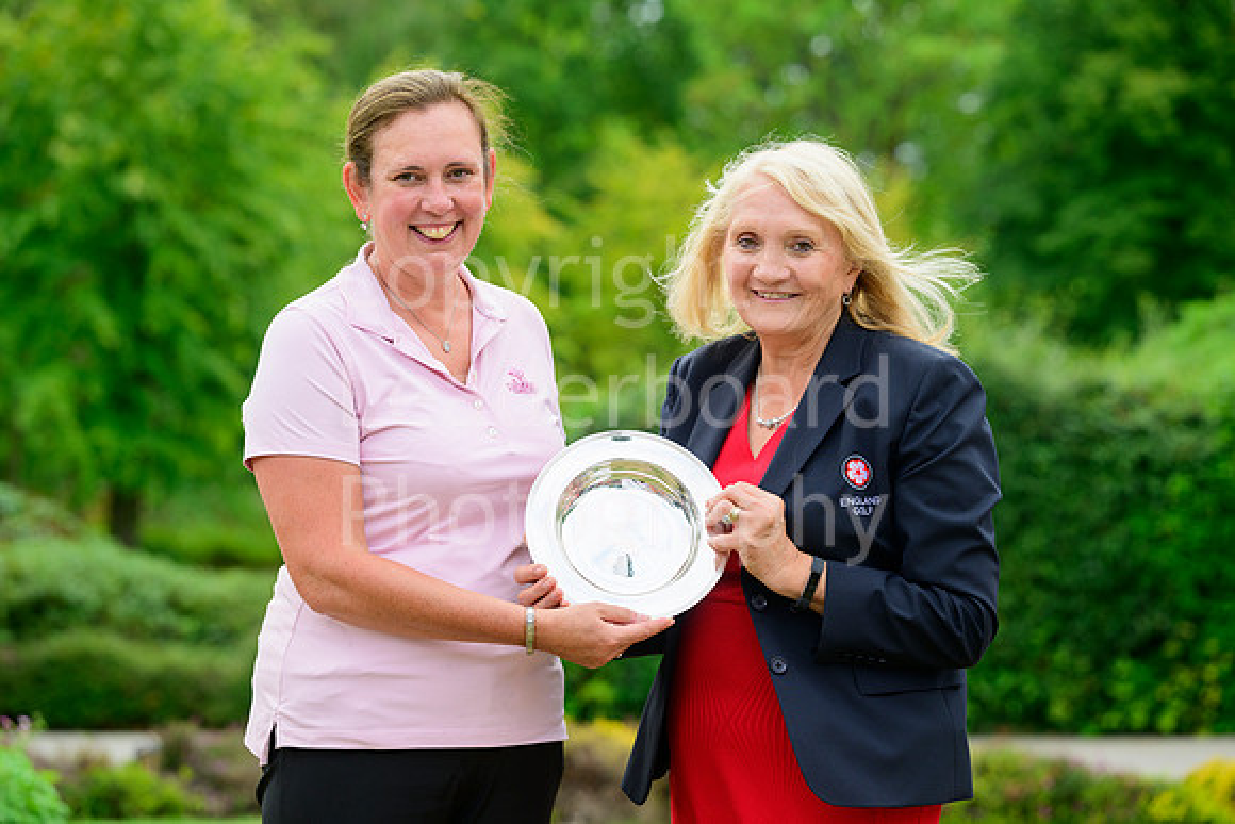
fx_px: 3603
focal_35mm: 105
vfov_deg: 13.0
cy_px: 412
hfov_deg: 19.5
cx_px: 618
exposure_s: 1/500
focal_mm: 105
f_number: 4
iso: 200
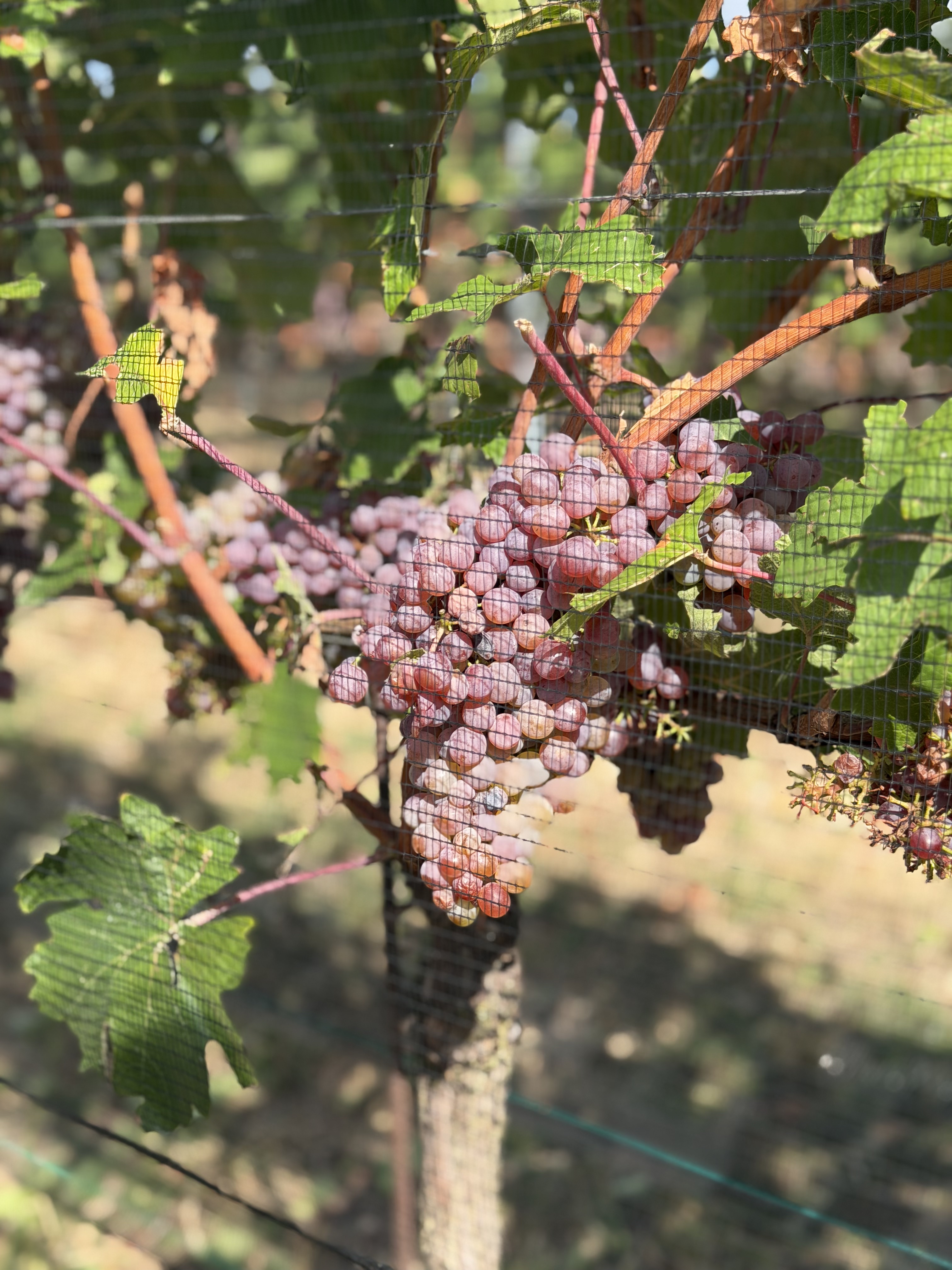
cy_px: 635
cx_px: 476
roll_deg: +1.3
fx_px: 1760
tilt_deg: -10.8
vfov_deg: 39.7
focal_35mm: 48
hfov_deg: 30.3
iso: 64
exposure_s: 1/1608
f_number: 1.78
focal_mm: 6.76
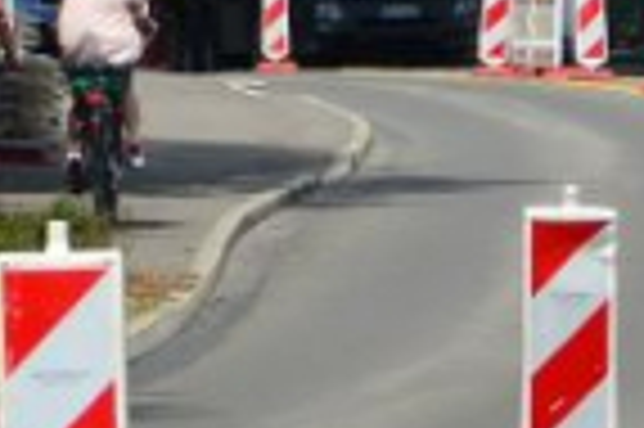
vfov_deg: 1.9
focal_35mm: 715
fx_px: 12772
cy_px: -70
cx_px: 1220
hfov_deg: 2.9
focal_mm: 85
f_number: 11
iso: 200
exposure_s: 1/400
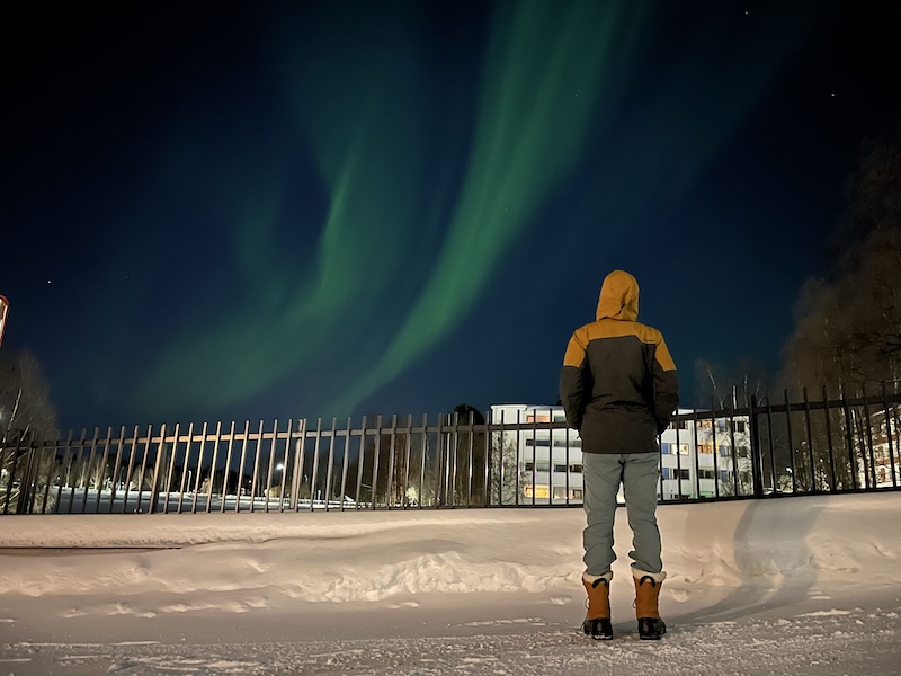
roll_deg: -2.1
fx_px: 677
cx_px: 450
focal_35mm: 26
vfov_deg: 53.1
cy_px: 338
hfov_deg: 67.3
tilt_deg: +12.7
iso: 2500
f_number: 1.6
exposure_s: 1/10
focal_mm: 5.1
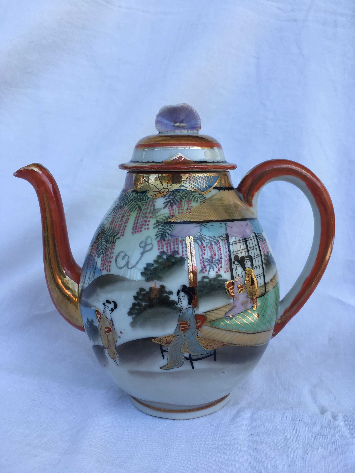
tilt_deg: -7.4
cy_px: 236
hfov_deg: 48.2
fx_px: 397
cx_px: 178
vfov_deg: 61.7
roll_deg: -1.1
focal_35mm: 29
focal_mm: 4.15
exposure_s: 1/207
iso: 25
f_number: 2.2
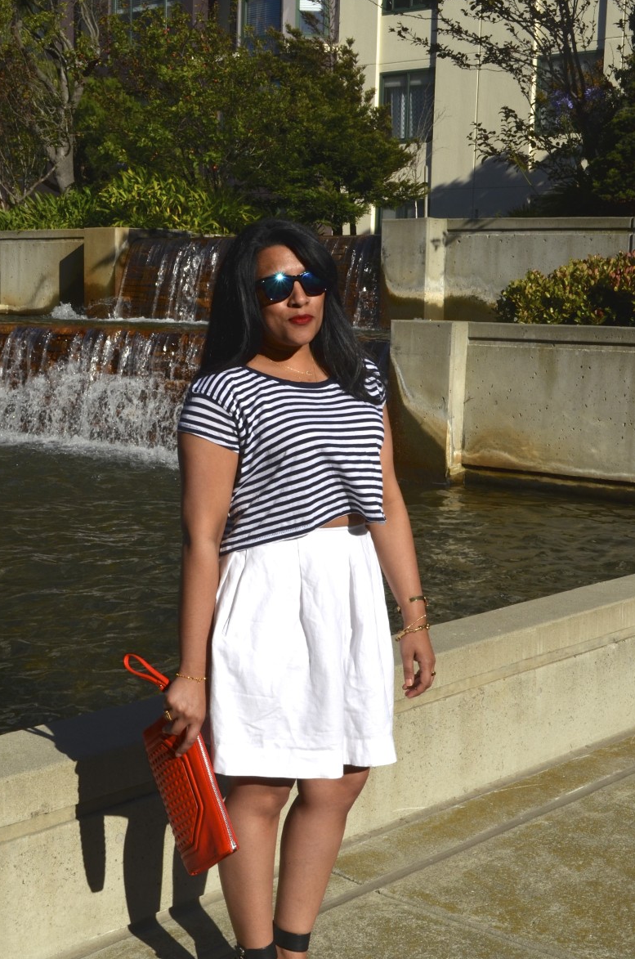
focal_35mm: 53
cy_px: 558
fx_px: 1398
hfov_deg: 25.6
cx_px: 271
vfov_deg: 37.8
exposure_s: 1/250
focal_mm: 29
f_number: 22
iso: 200
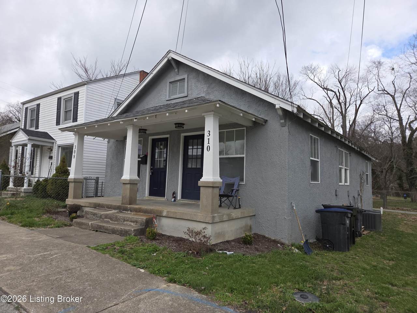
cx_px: 208
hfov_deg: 73.9
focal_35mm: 23
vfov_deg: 58.9
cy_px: 156
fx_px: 277
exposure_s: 1/952
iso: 25
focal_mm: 5.4
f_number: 1.8
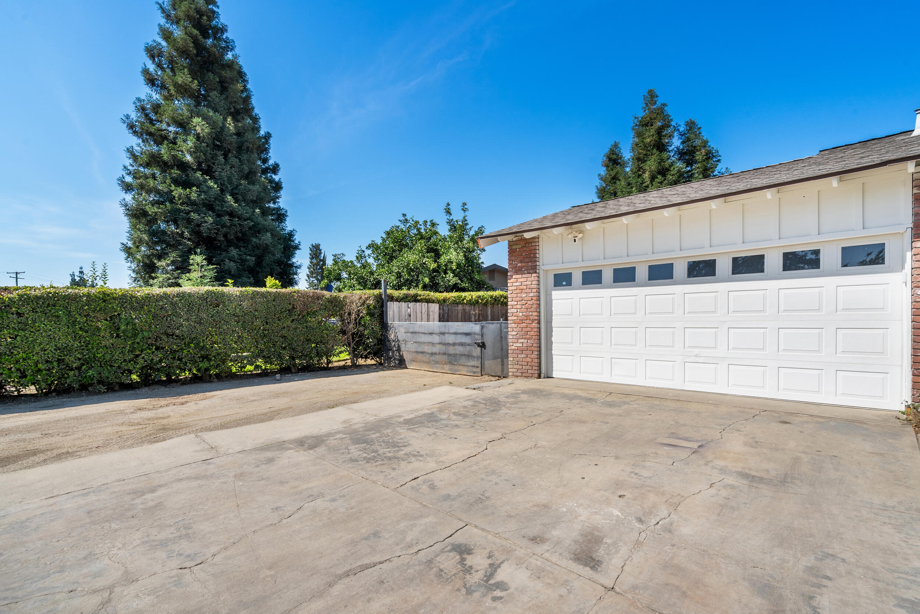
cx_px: 460
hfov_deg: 96.7
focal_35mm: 16
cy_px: 307
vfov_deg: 73.8
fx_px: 409
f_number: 11
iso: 250
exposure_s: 1/1600
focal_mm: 16
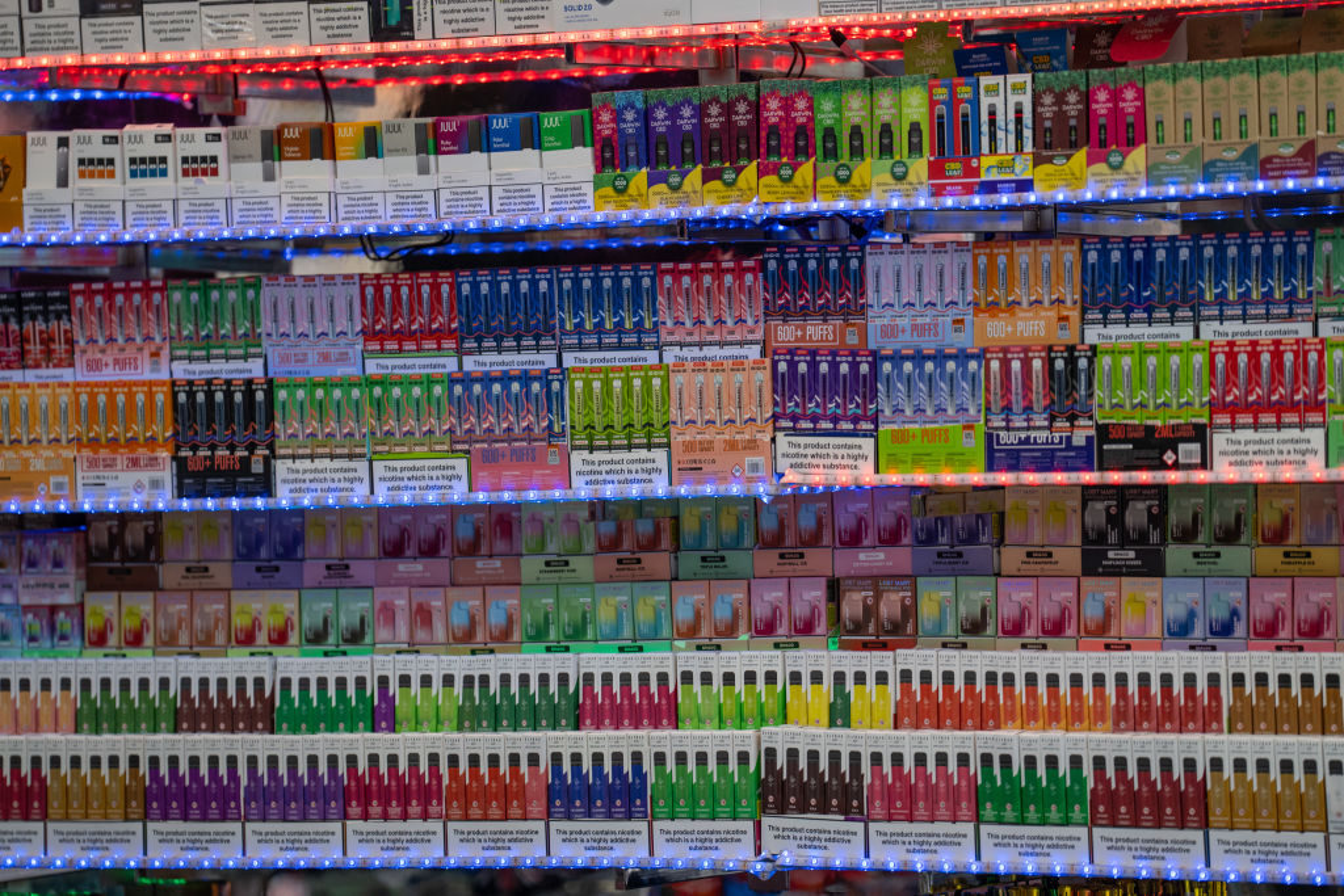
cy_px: 448
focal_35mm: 200
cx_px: 672
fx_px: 7467
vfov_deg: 6.9
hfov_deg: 10.3
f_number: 2.8
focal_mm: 200
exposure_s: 1/640
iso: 400
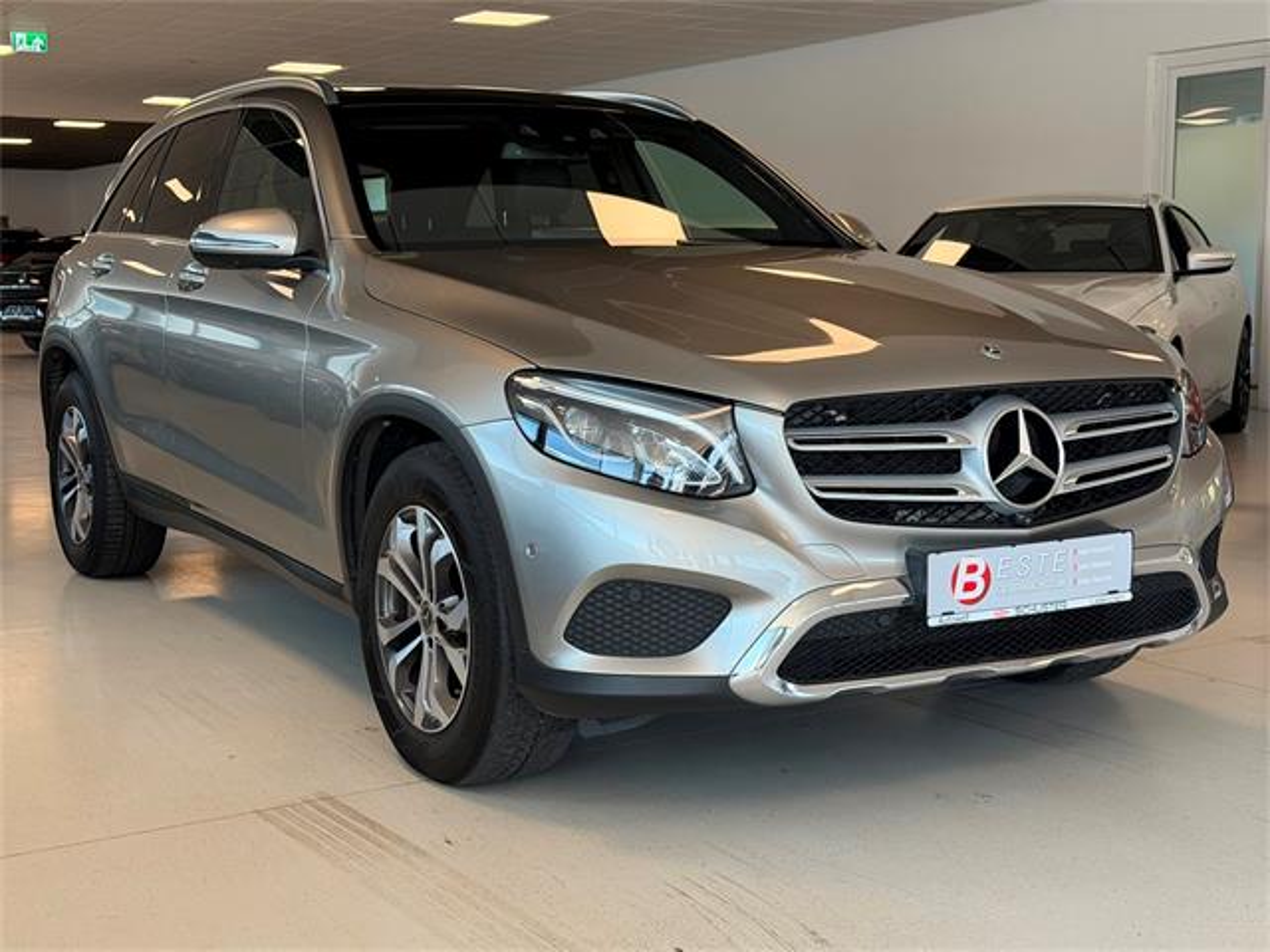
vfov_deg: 30.3
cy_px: 476
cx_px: 635
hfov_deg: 39.7
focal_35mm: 48
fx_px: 1761
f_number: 1.78
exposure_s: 1/121
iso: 64
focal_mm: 6.76
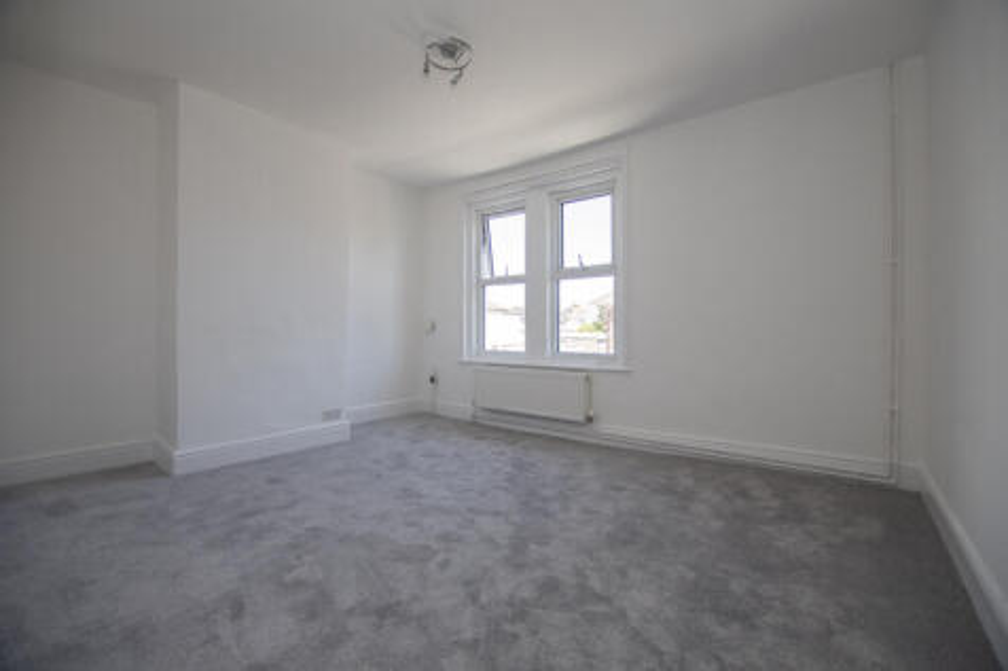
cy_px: 336
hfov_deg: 100.4
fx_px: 420
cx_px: 504
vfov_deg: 77.3
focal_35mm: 15
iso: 200
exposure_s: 1/250
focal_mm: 10
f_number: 3.5
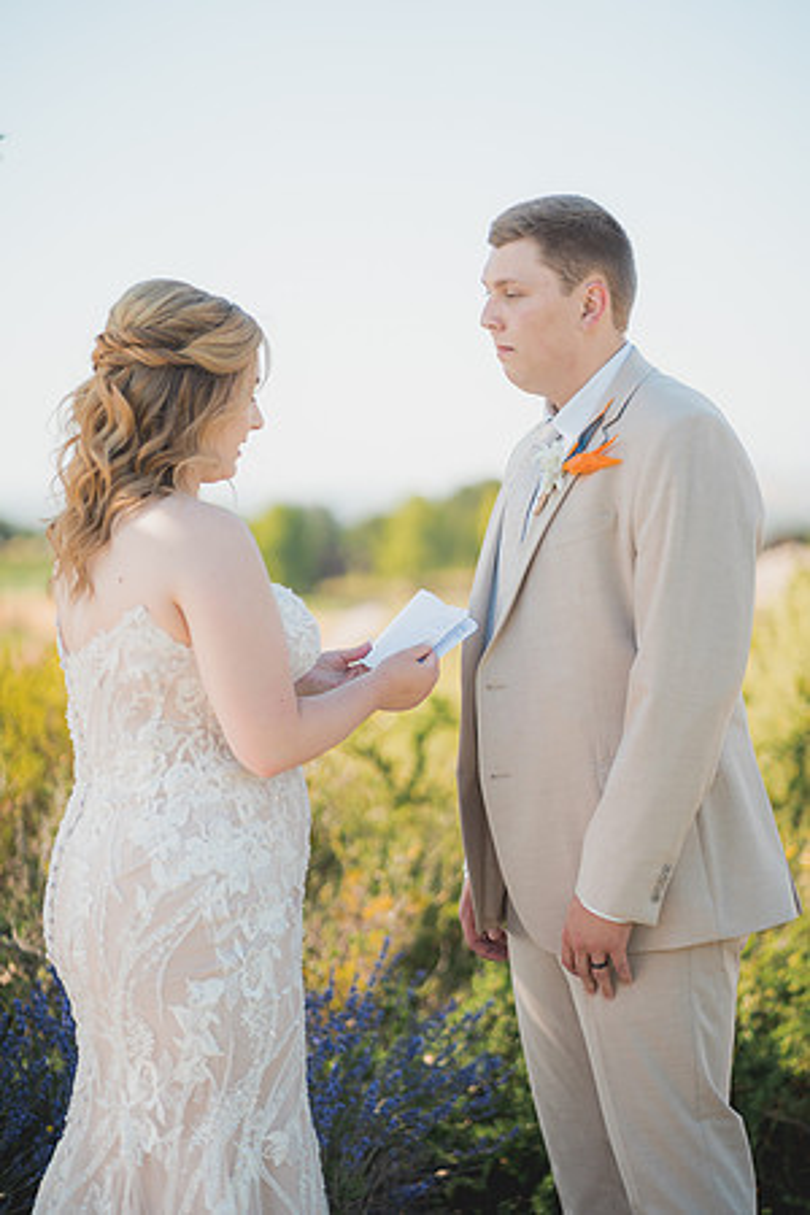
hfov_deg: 16.1
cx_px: 405
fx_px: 2869
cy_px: 608
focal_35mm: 85
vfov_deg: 23.9
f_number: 1.8
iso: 125
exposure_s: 1/2000
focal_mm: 85
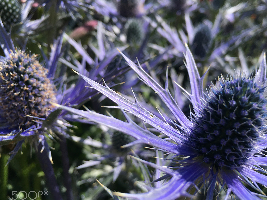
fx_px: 262
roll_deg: -0.9
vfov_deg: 41.8
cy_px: 104
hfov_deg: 53.7
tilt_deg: -19.8
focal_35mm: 34
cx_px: 156
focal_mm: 4.15
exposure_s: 1/1241
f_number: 2.2
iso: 25
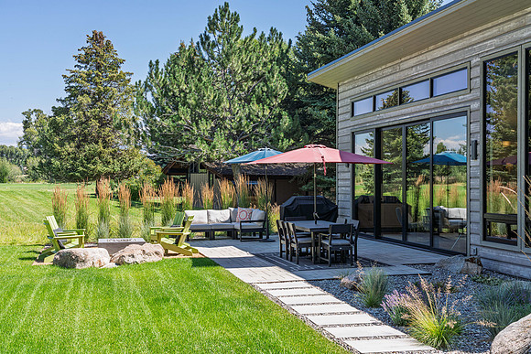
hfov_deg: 46.4
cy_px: 177
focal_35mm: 42
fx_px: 620
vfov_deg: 31.9
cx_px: 266
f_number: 8
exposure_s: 1/400
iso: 200
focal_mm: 42
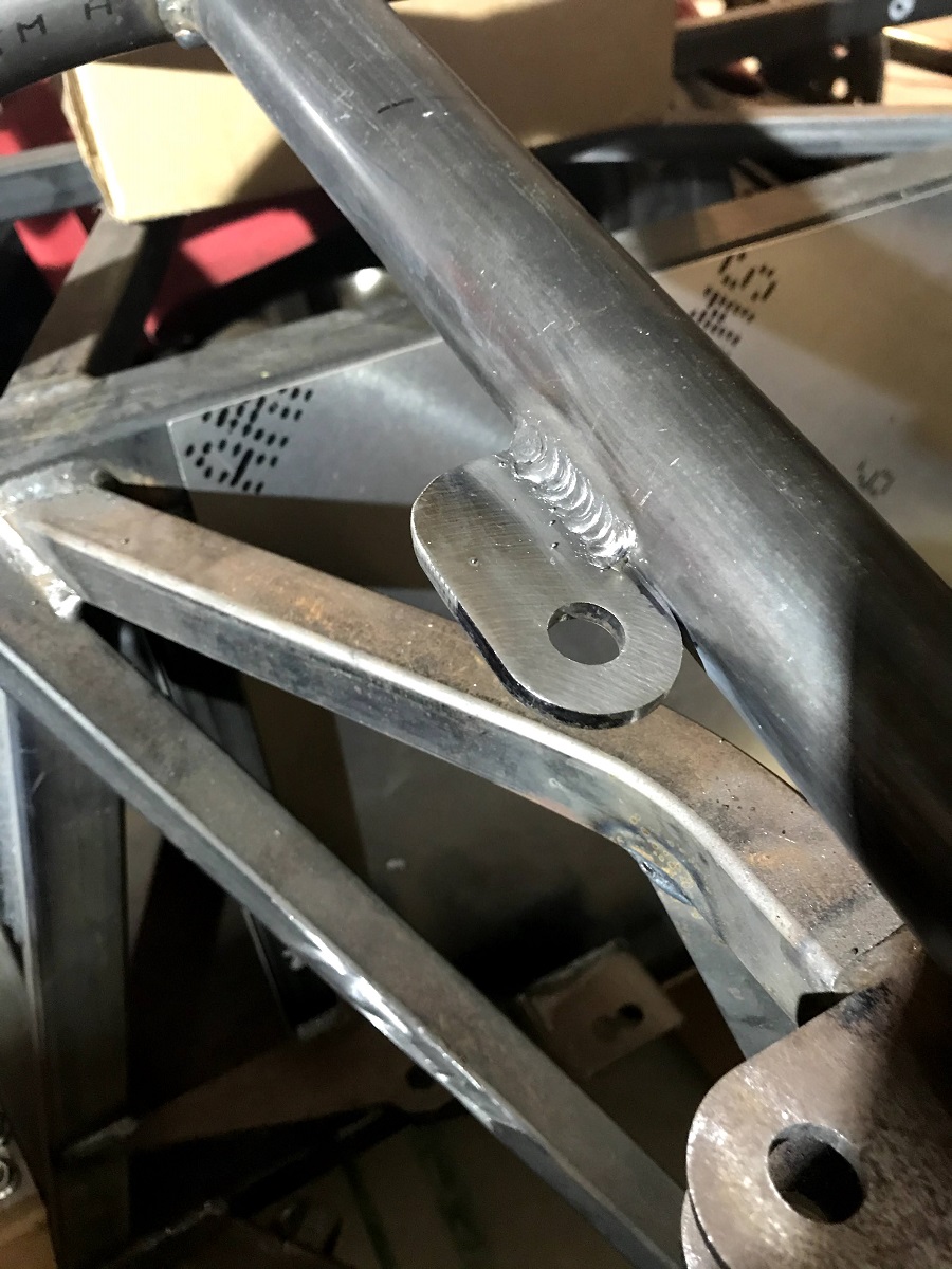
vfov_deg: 63.4
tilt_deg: -40.3
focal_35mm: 28
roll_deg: +5.7
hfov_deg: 49.7
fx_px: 1027
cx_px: 476
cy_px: 634
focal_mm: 3.99
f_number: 1.8
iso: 80
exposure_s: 1/7
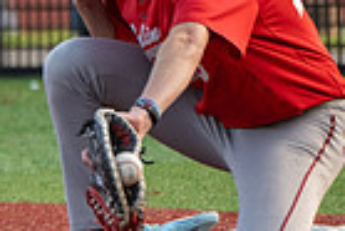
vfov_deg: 0.8
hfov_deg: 1.2
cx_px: -146
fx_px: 15982
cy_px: 217
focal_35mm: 1666
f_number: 5.6
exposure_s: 1/1000
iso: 1250
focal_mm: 400
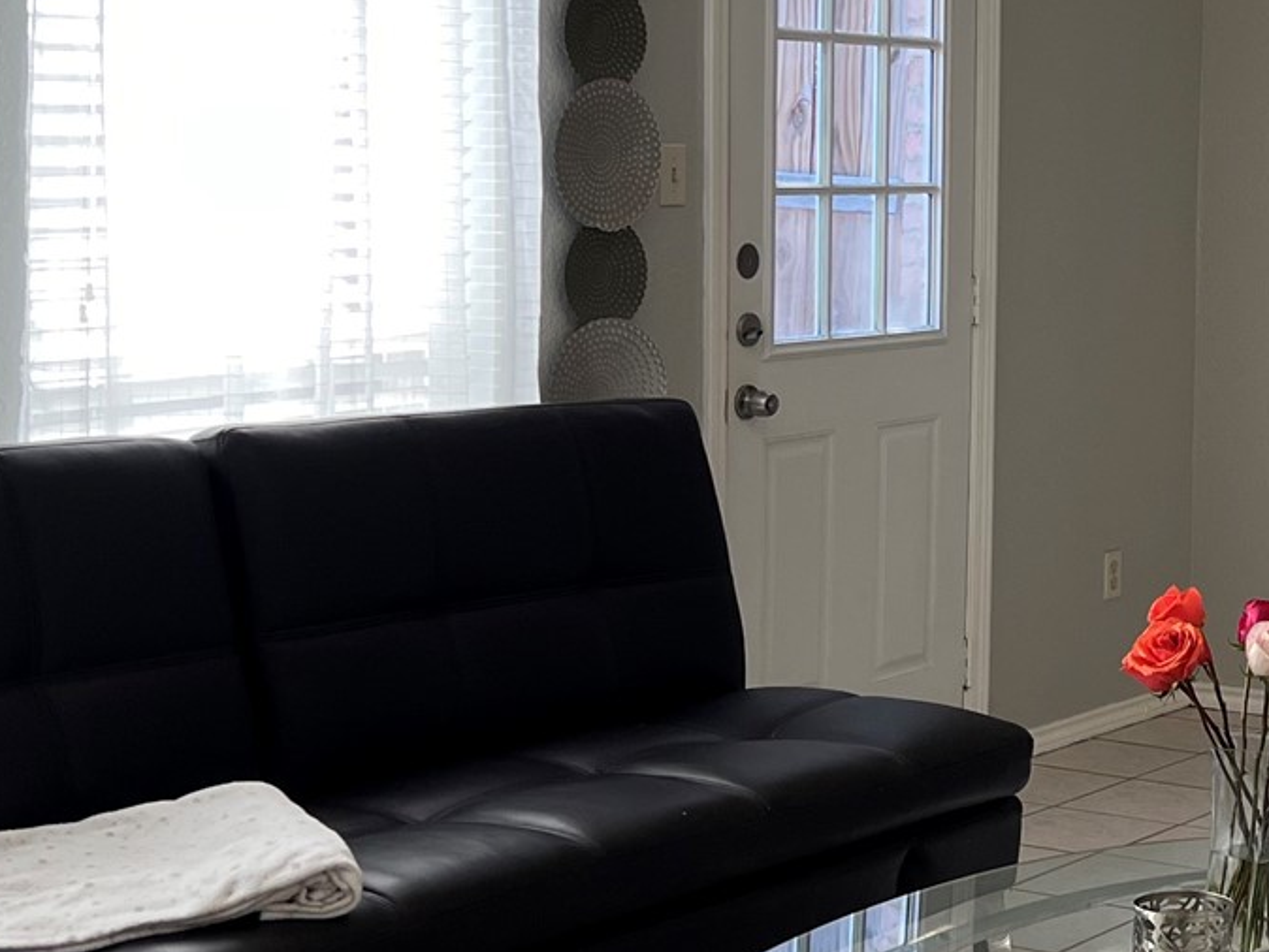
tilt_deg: -4.0
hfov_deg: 23.3
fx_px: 2897
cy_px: 295
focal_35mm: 79
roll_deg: -1.9
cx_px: 1359
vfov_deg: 18.6
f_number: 1.5
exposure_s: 1/121
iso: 50
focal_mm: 5.7
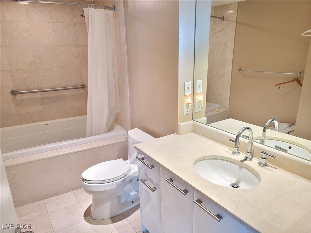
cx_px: 156
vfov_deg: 54.9
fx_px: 225
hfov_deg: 69.4
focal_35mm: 25
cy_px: 116
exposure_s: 1/39
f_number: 1.8
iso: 500
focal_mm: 7
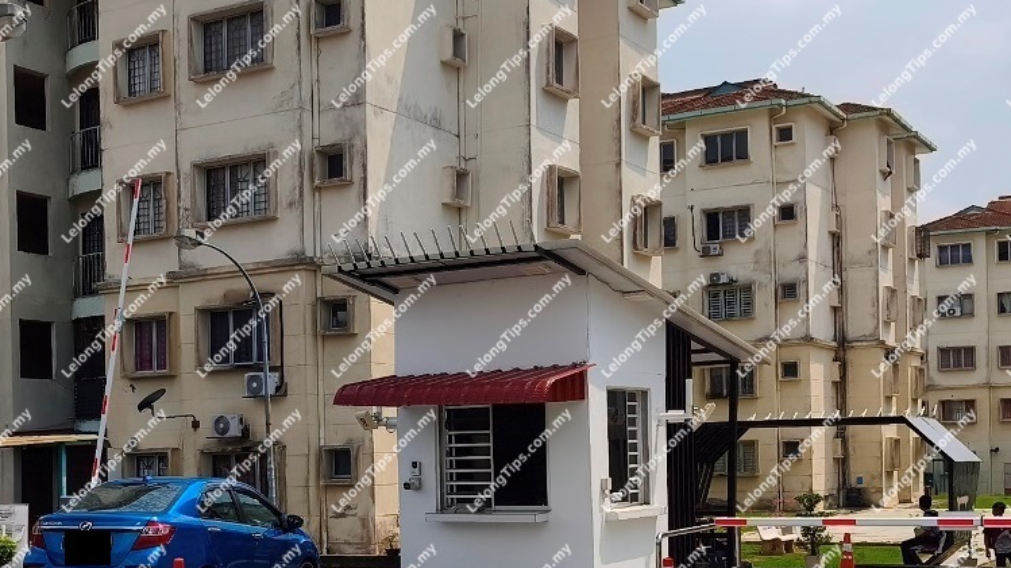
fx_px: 1260
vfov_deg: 25.4
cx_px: 184
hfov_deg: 41.6
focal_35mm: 47
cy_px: 294
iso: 50
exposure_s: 1/1551
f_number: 1.7
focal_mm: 6.06
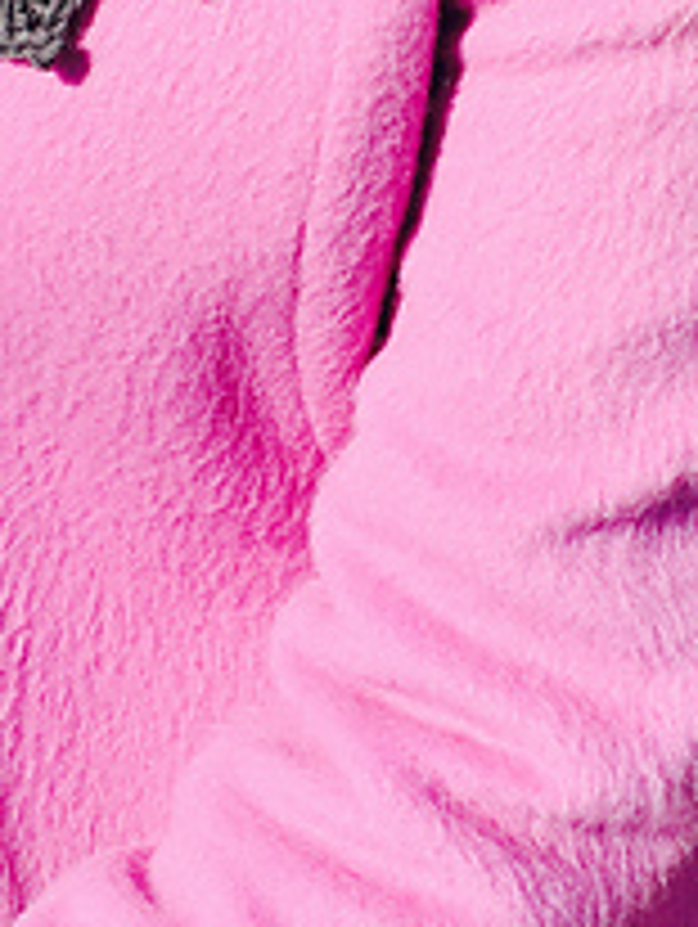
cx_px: 378
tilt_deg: -33.1
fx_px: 2415
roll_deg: -1.2
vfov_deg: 21.4
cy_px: 130
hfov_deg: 16.4
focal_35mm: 90
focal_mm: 4.15
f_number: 2.2
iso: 25
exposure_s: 1/1637
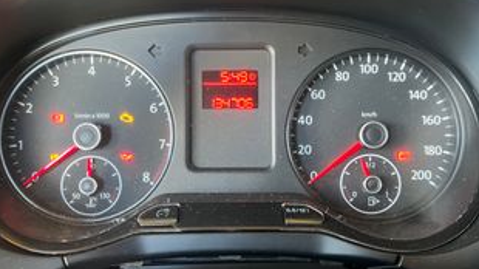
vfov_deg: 27.7
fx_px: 546
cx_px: 226
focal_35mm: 43
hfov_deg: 47.4
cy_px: 128
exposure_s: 1/40
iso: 400
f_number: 1.5
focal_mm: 5.7
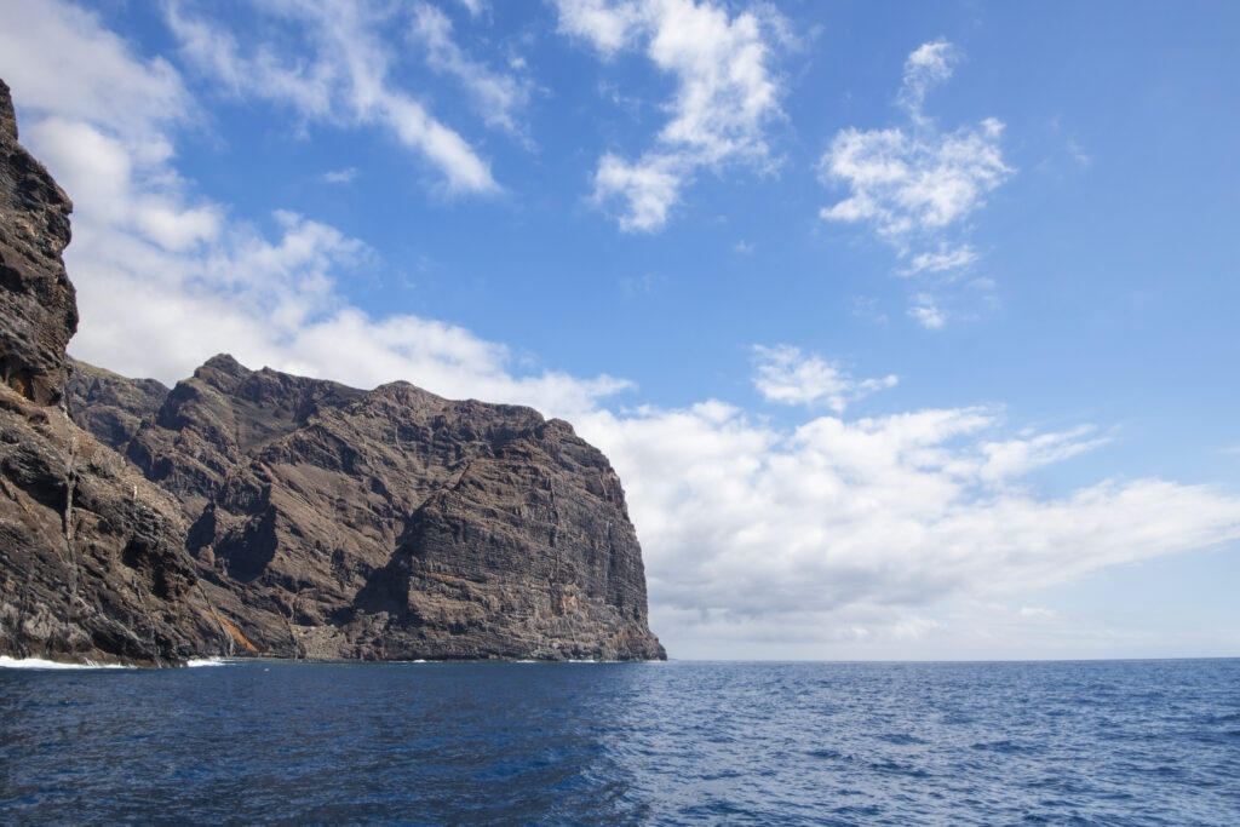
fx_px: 551
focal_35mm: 16
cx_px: 620
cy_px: 414
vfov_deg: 73.8
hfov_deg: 96.7
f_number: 16
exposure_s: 1/200
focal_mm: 16
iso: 500
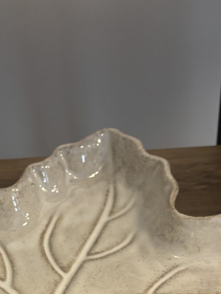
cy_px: 291
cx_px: 42
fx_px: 613
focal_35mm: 72
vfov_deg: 25.7
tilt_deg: -48.6
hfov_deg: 20.2
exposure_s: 1/50
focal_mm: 5.96
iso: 160
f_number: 1.6
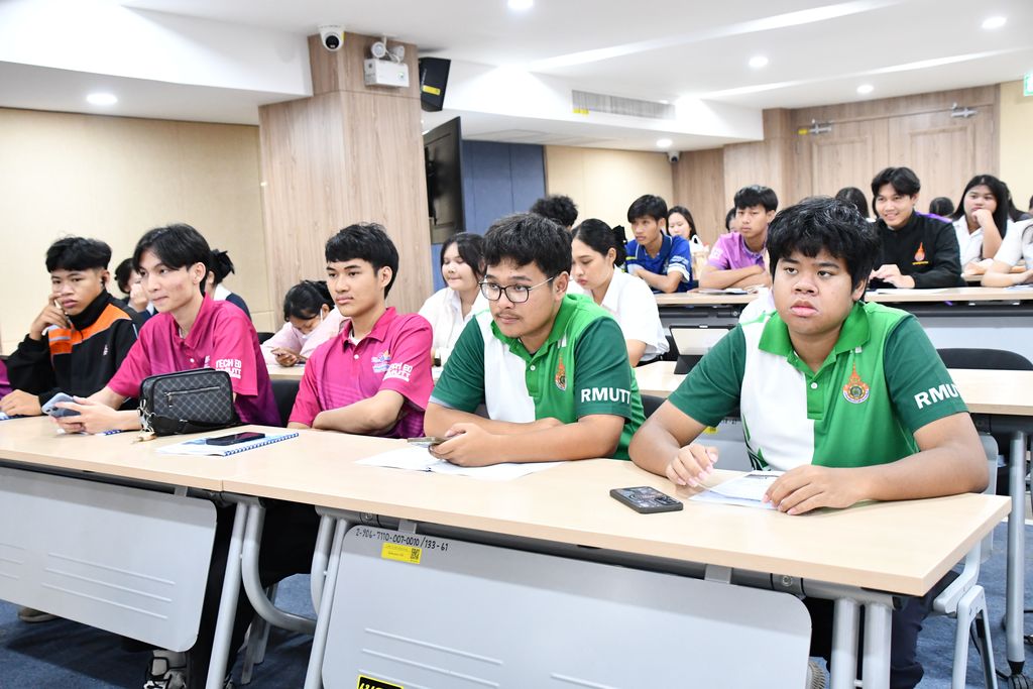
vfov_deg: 36.9
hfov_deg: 53.1
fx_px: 1033
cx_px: 516
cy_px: 344
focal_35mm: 36
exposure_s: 1/100
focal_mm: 24
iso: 3200
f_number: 3.8
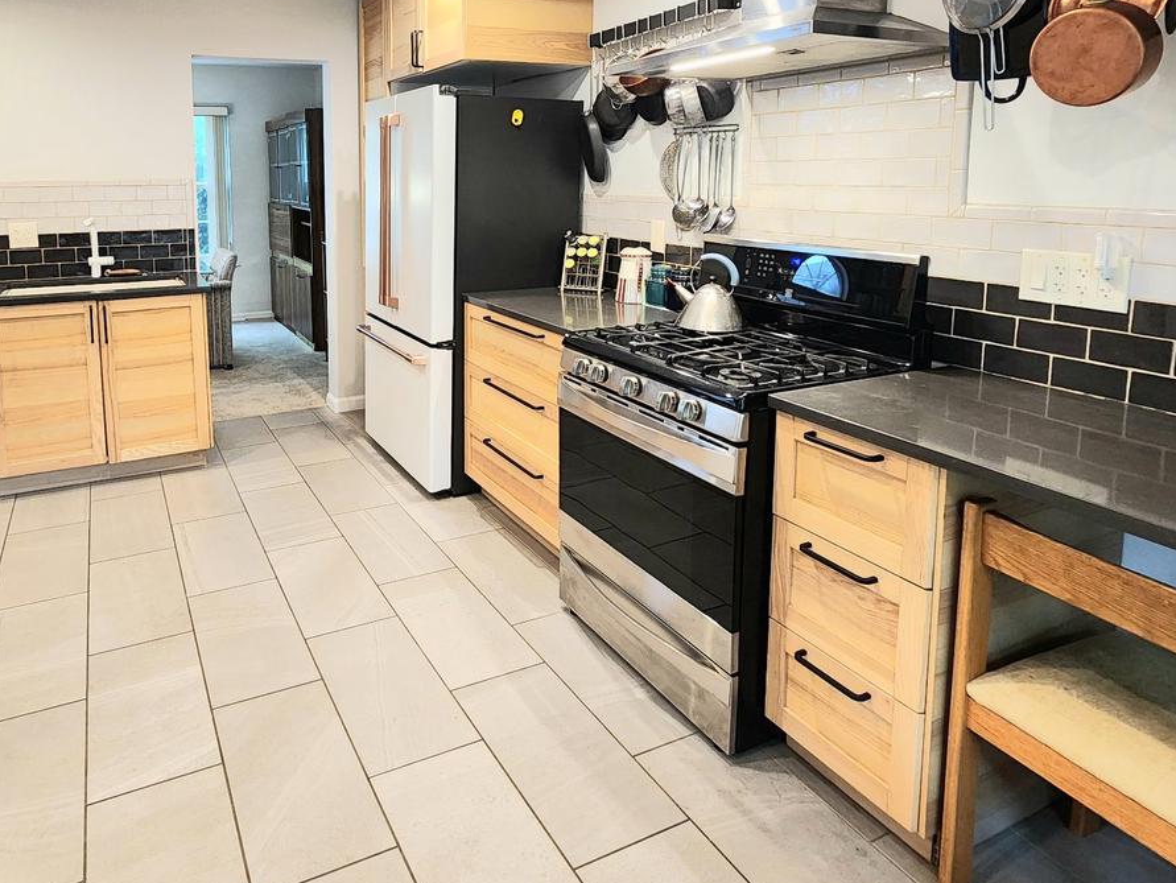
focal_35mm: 21
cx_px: 440
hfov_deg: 77.5
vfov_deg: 61.5
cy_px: 275
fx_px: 714
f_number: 2.2
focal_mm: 2.2
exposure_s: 1/40
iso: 320
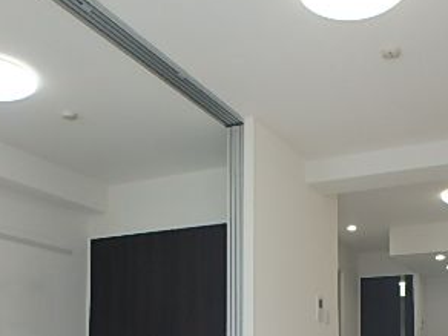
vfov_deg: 29.2
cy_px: 347
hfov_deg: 41.1
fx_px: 595
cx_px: 256
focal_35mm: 46
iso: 200
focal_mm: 3.7
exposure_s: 1/50
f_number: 3.5
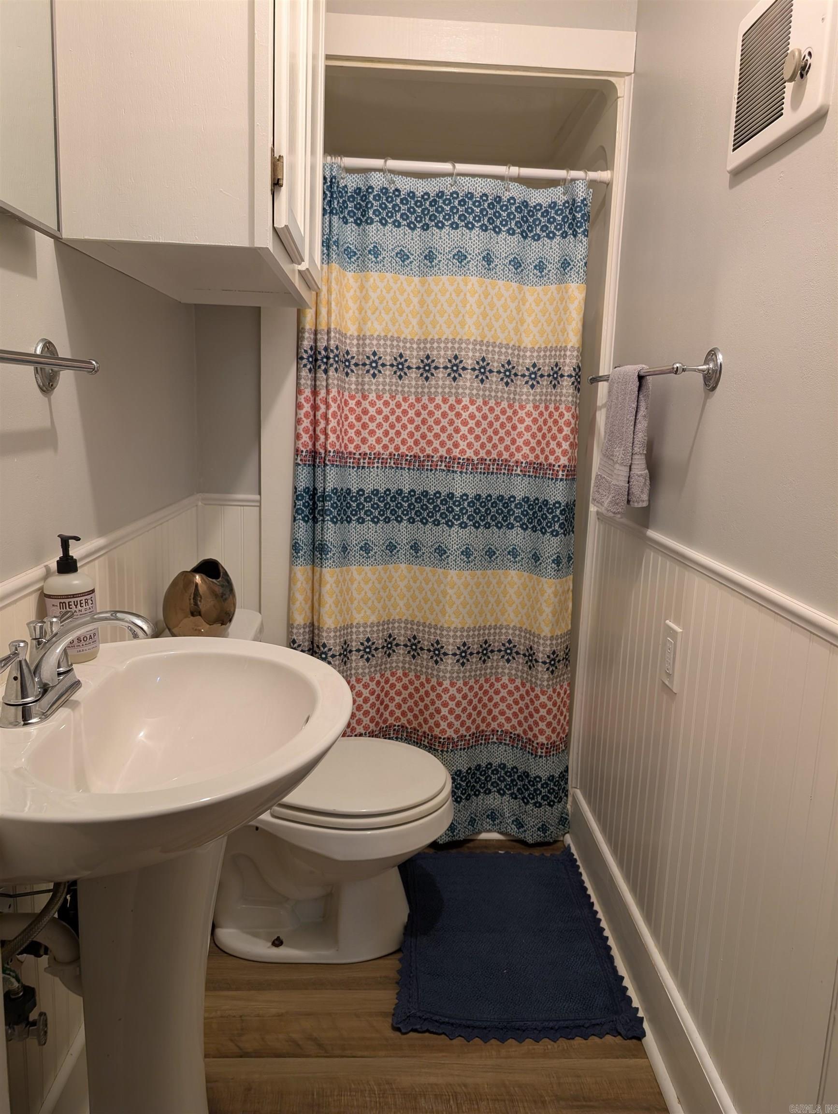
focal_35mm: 24
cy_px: 557
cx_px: 419
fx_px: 773
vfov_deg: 71.5
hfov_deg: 56.9
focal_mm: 6.9
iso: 113
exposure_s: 1/24
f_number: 1.68
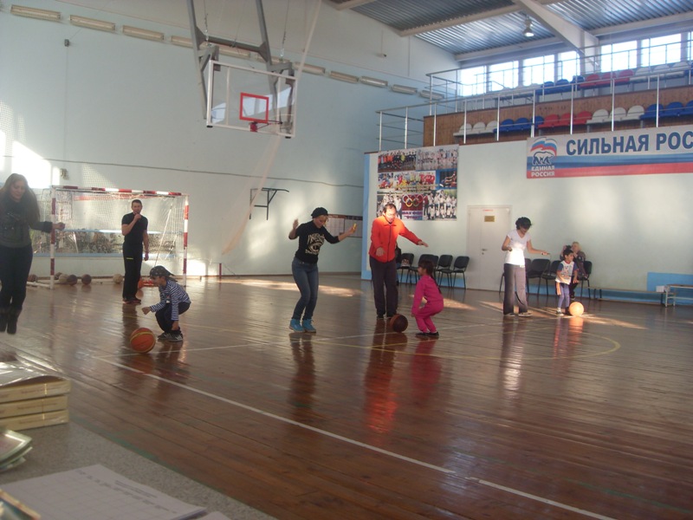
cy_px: 260
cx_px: 346
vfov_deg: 38.7
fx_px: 741
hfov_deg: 50.1
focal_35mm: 37
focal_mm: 6.3
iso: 80
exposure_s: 1/90
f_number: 2.8
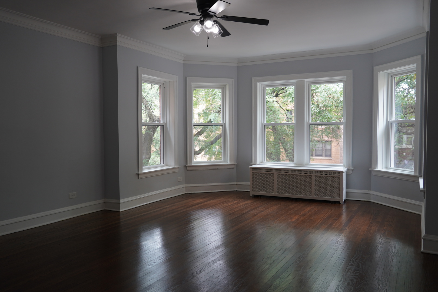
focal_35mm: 30
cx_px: 219
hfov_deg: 61.9
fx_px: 365
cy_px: 146
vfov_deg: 43.6
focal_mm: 20
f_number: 4
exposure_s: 1/30
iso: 160
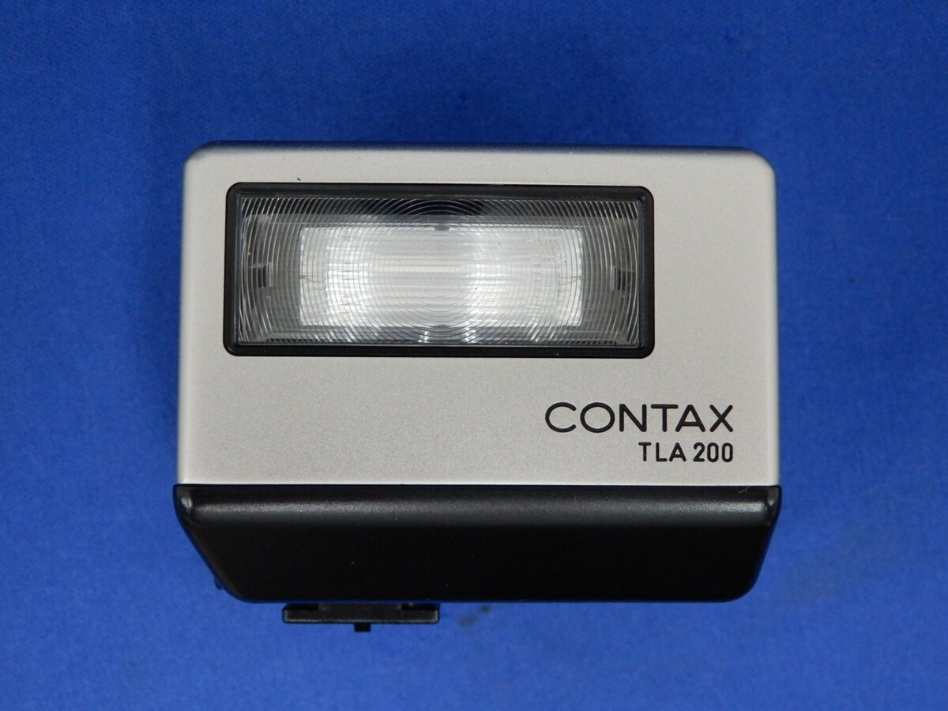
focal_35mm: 45
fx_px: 1232
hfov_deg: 42.1
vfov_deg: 32.2
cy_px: 356
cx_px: 474
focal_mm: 8
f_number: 4
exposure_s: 1/100
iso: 800
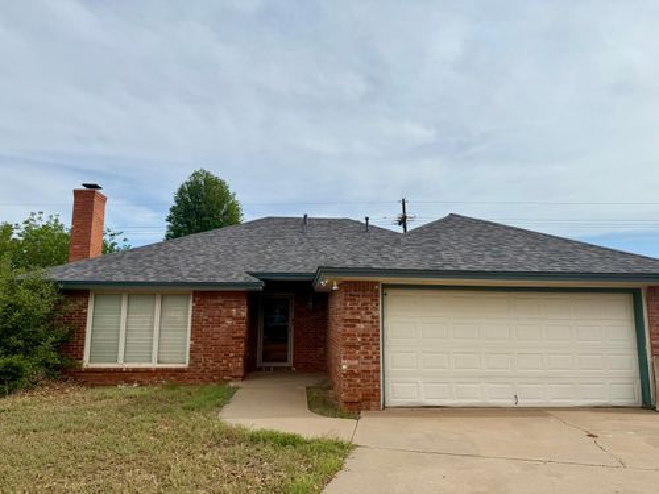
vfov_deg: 56.8
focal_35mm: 24
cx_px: 330
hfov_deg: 71.6
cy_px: 247
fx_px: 457
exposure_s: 1/6711
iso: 80
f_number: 1.78
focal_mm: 6.76
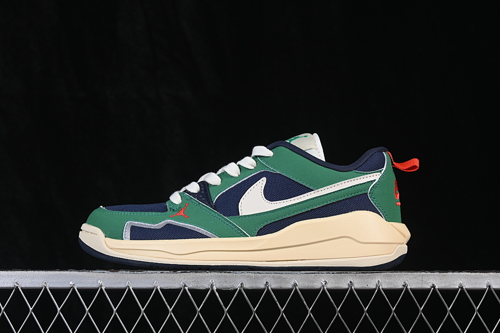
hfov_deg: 27.0
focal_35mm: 75
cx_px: 250
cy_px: 166
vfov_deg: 18.2
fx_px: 1042
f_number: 8
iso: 160
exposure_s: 1/80
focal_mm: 50
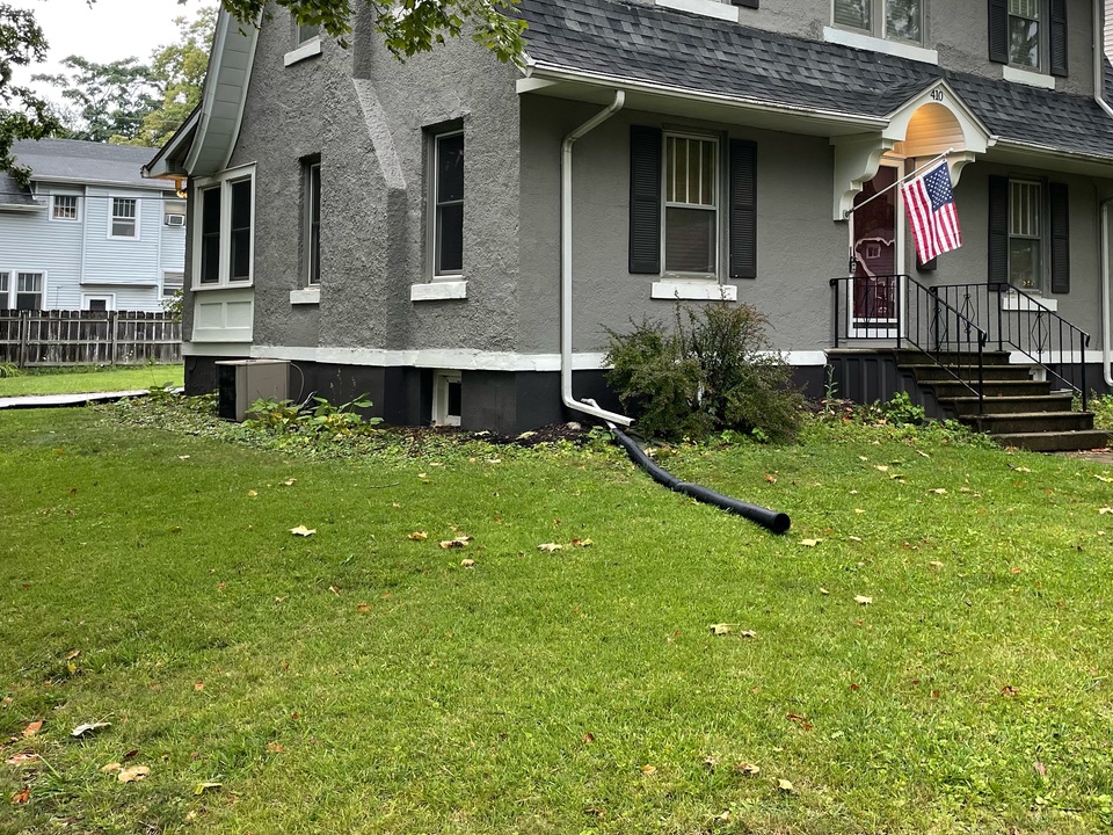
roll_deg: -0.2
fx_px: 1254
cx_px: 688
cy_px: 263
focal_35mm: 39
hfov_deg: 47.5
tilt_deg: +3.7
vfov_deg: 36.4
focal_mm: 4.2
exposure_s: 1/121
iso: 40
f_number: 1.6
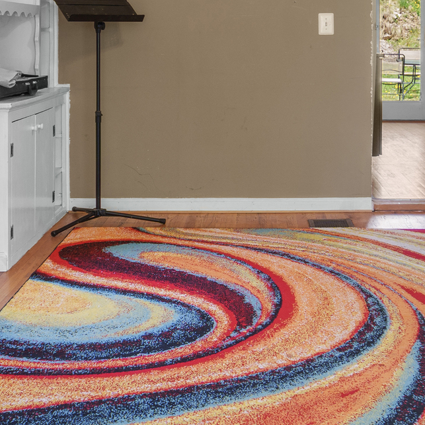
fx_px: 903
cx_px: 231
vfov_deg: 25.5
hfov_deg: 26.5
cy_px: 22
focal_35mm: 65
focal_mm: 16
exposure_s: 1.3
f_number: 9
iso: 200
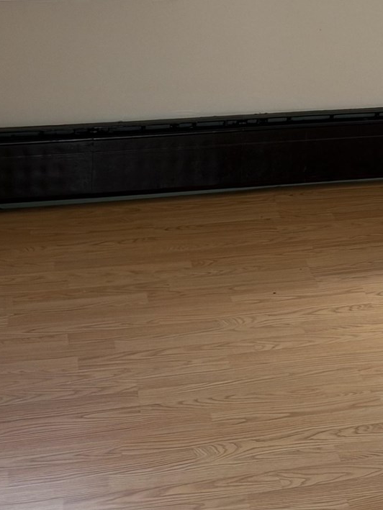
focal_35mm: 78
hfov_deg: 18.1
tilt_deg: -3.7
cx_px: 431
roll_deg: -2.5
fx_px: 1150
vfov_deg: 22.8
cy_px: -116
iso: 250
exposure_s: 1/66
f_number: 1.48
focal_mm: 6.93
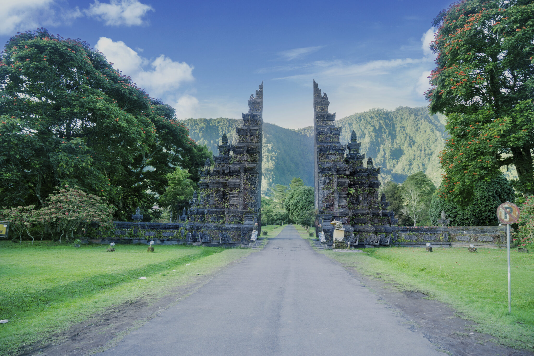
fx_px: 356
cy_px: 178
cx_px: 267
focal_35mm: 24
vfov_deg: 53.1
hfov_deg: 73.7
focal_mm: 24
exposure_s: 1/25
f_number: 4.5
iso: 100
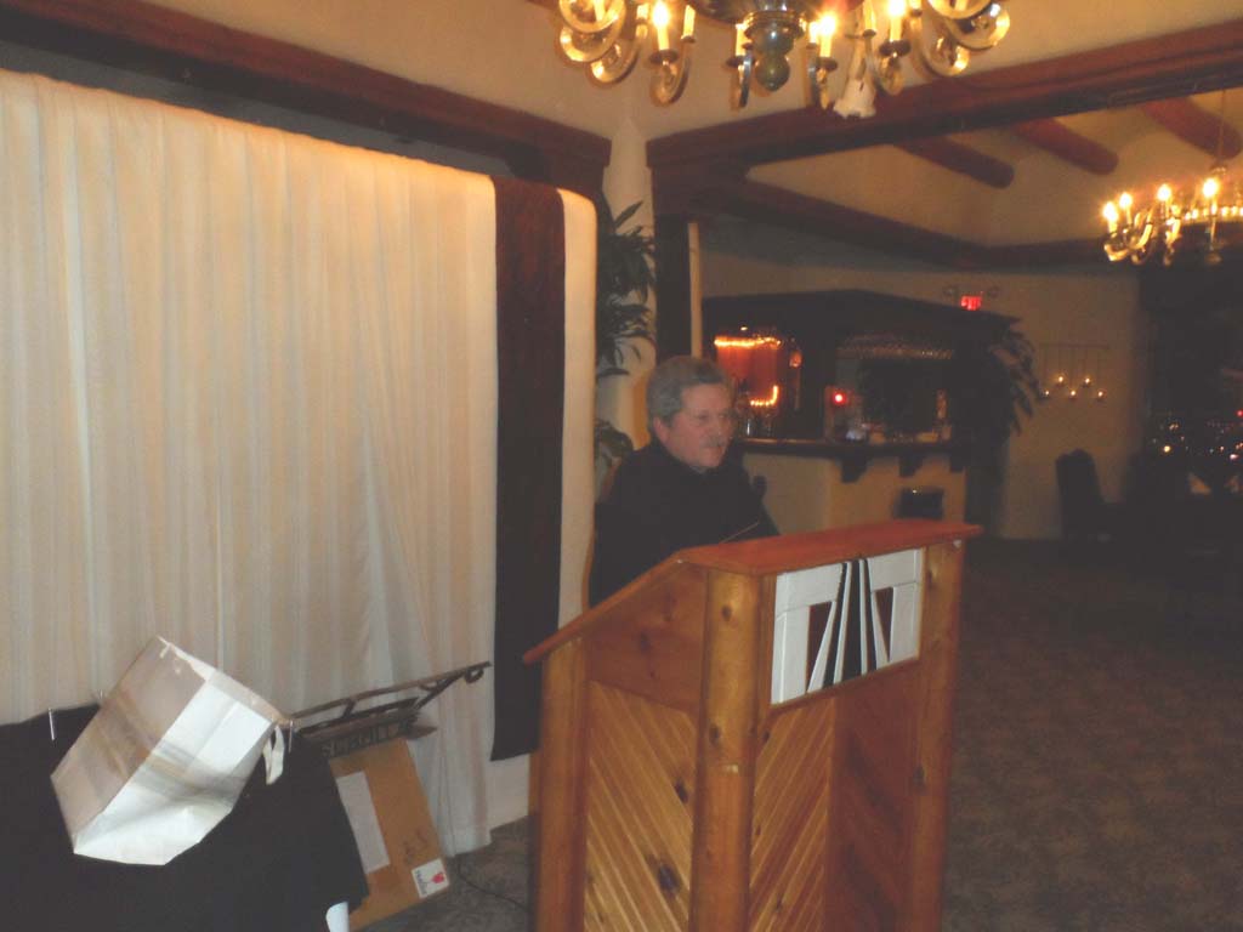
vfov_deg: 53.1
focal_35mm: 26
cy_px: 466
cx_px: 622
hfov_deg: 67.3
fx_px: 934
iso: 640
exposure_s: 1/8
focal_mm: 4.3
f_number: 7.3
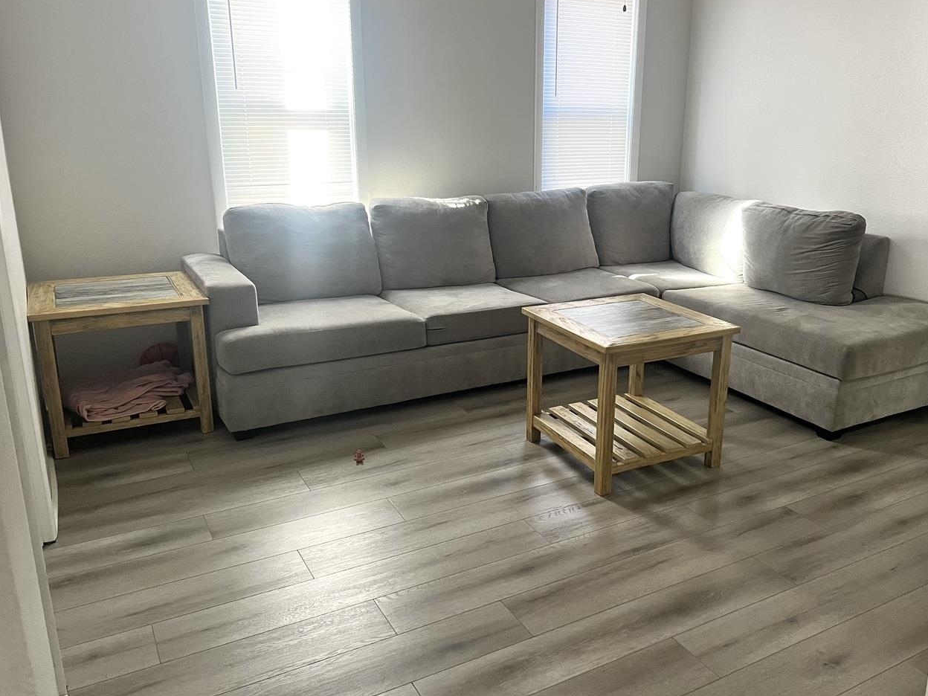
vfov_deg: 46.8
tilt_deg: -16.6
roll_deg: -0.8
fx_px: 804
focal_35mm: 30
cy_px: 326
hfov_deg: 59.7
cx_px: 535
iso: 200
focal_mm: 5.7
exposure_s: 1/60
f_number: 1.5
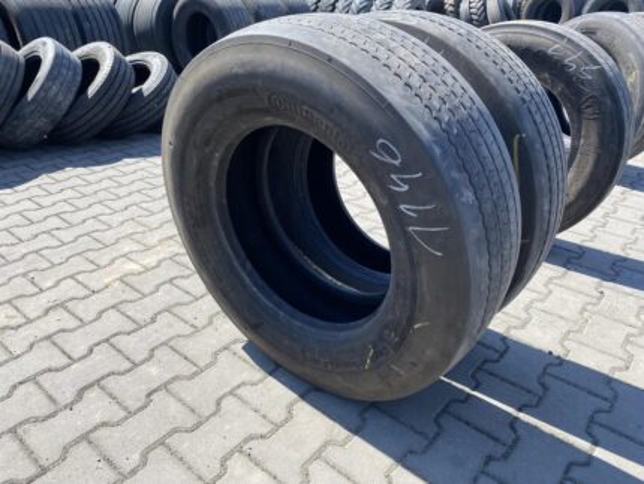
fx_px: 484
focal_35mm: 26
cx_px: 322
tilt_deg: -26.8
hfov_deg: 67.3
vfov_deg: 53.1
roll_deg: -0.3
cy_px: 242
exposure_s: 1/1170
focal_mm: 4.25
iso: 32
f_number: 1.8
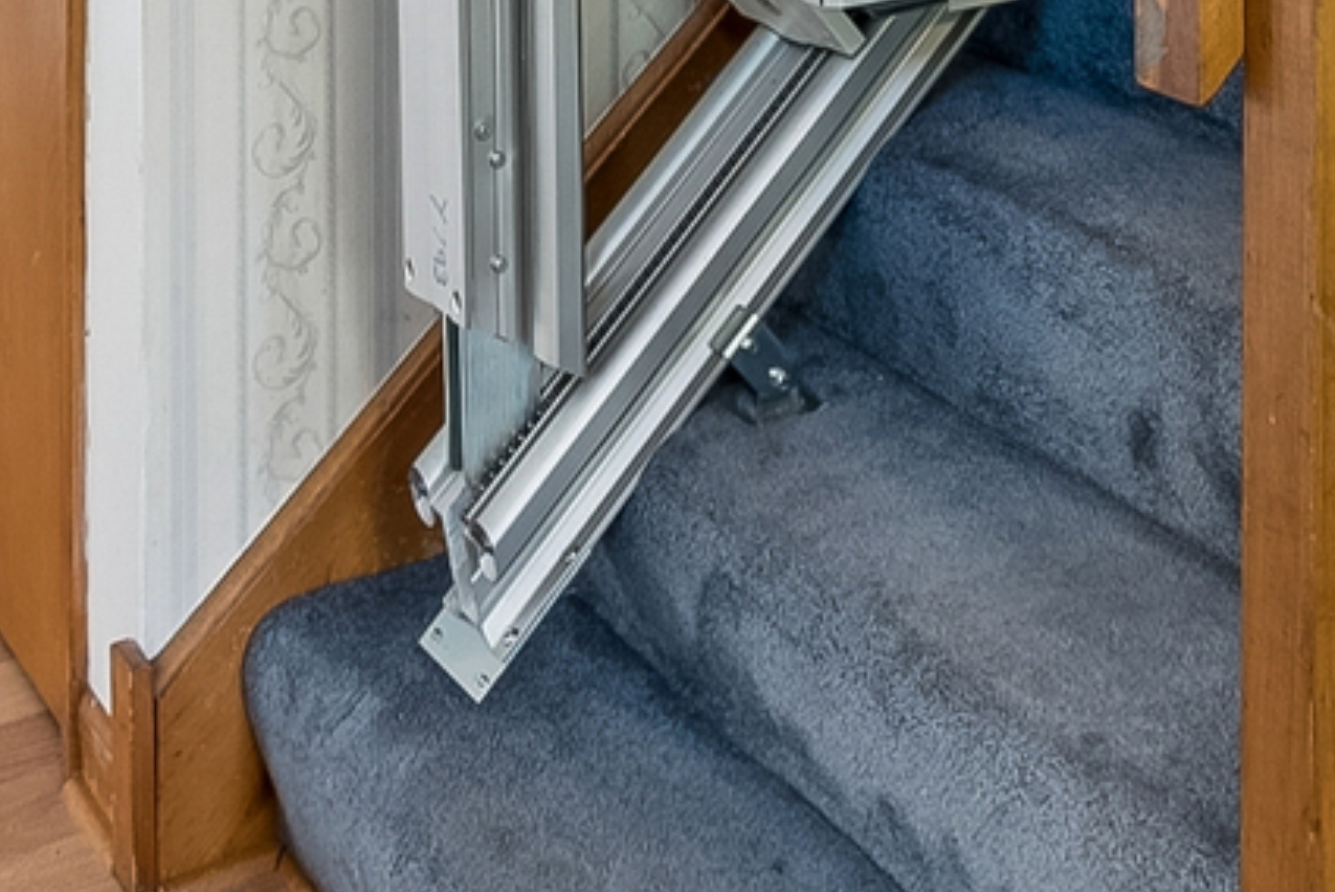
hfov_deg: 35.0
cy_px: -631
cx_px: 694
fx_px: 2115
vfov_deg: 19.1
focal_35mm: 57
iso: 400
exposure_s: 1/8
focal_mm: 10
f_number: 7.1
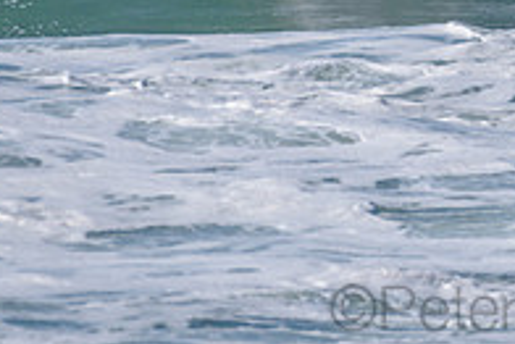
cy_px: -170
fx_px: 23392
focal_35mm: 1634
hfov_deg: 1.3
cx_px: 607
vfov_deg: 0.8
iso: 125
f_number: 5.6
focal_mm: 500
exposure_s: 1/2000
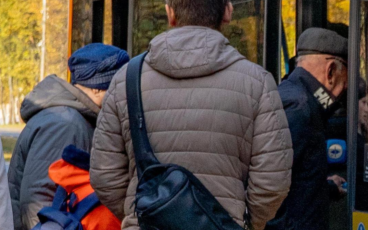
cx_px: 347
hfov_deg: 8.8
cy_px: 154
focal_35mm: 236
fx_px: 2367
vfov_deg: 5.6
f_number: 5
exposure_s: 1/640
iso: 500
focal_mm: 29
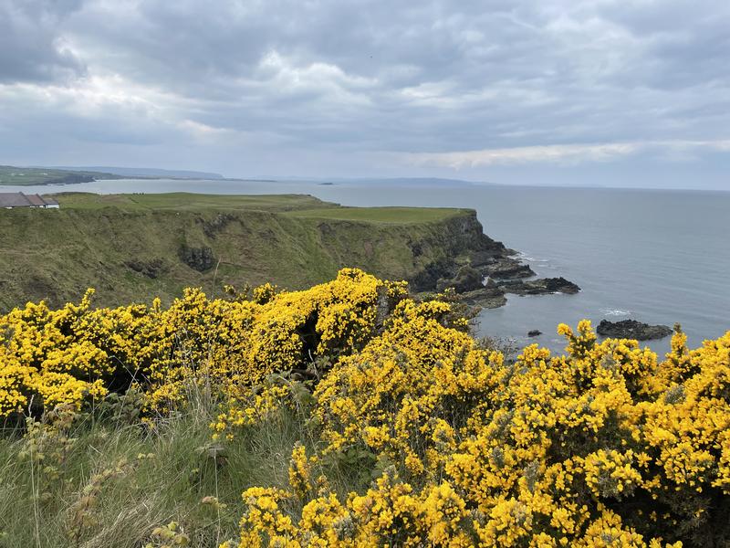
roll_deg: -1.5
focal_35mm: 26
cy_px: 274
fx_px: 548
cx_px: 365
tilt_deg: -9.4
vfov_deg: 53.1
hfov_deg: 67.3
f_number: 1.6
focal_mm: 4.2
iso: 32
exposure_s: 1/2747
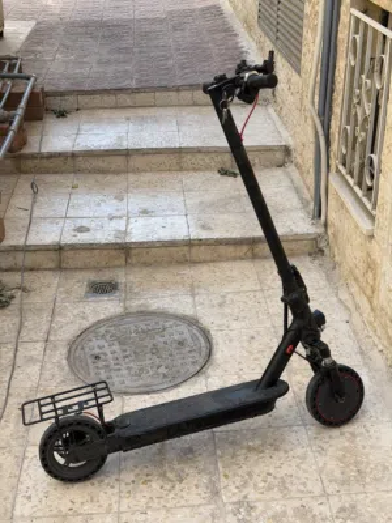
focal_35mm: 48
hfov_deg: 30.3
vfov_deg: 39.7
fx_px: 725
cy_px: 262
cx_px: 196
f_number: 1.78
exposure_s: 1/726
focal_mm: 6.76
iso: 64
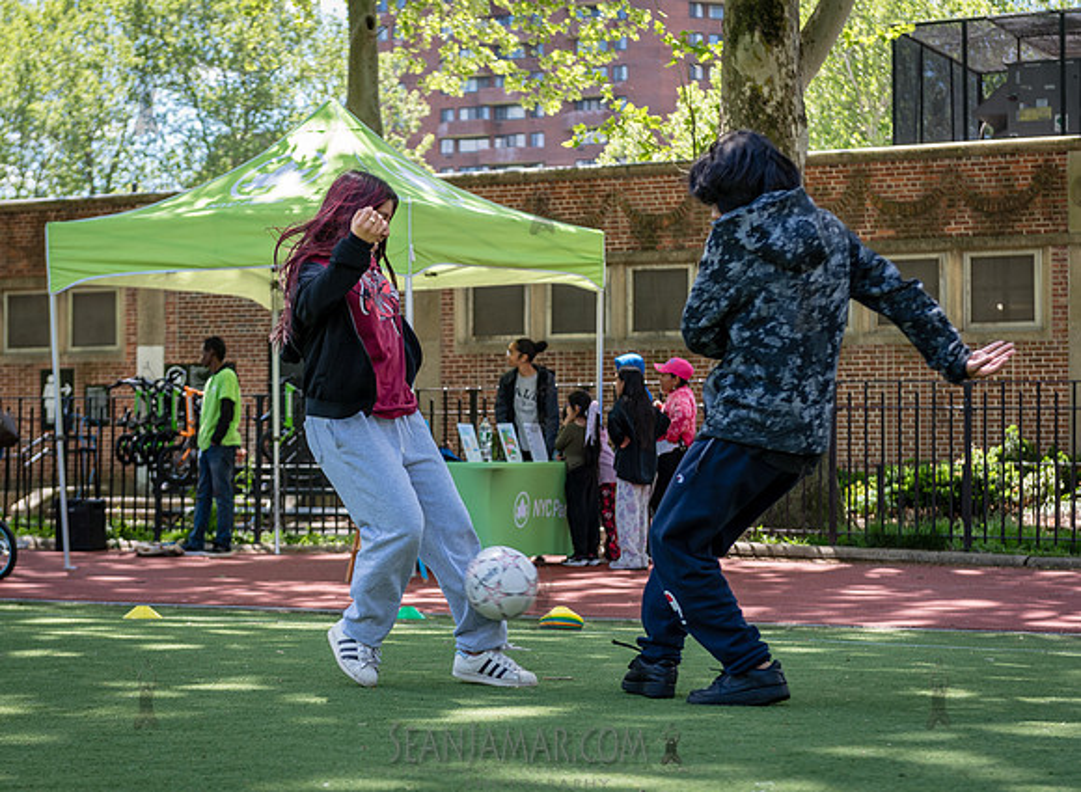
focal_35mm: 81
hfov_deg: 24.2
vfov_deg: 17.9
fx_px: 2511
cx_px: 414
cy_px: 423
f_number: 3.5
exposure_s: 1/400
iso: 200
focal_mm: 66
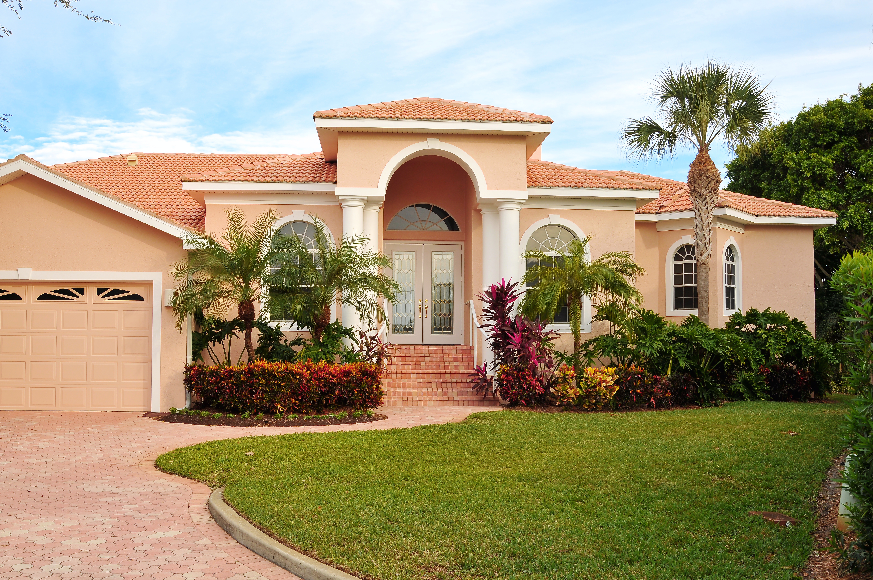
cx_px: 436
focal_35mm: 36
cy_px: 290
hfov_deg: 53.2
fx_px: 872
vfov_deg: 36.8
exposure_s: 1/60
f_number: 8
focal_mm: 24
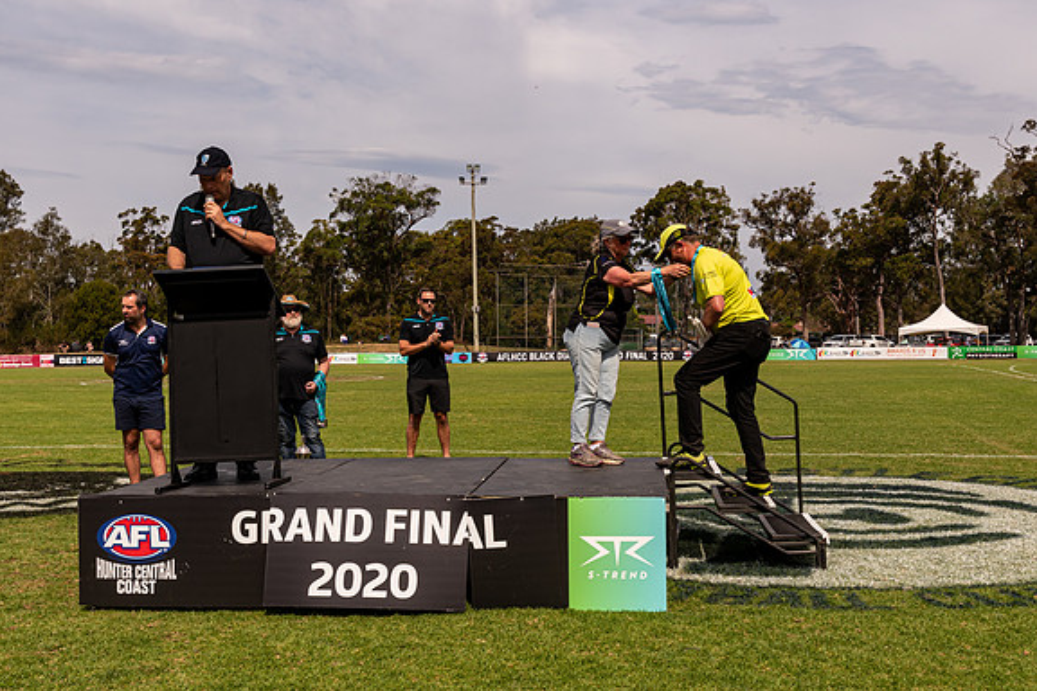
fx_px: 1210
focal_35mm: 42
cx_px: 550
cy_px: 326
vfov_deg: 31.9
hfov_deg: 46.4
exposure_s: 1/1000
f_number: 8
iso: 200
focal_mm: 26
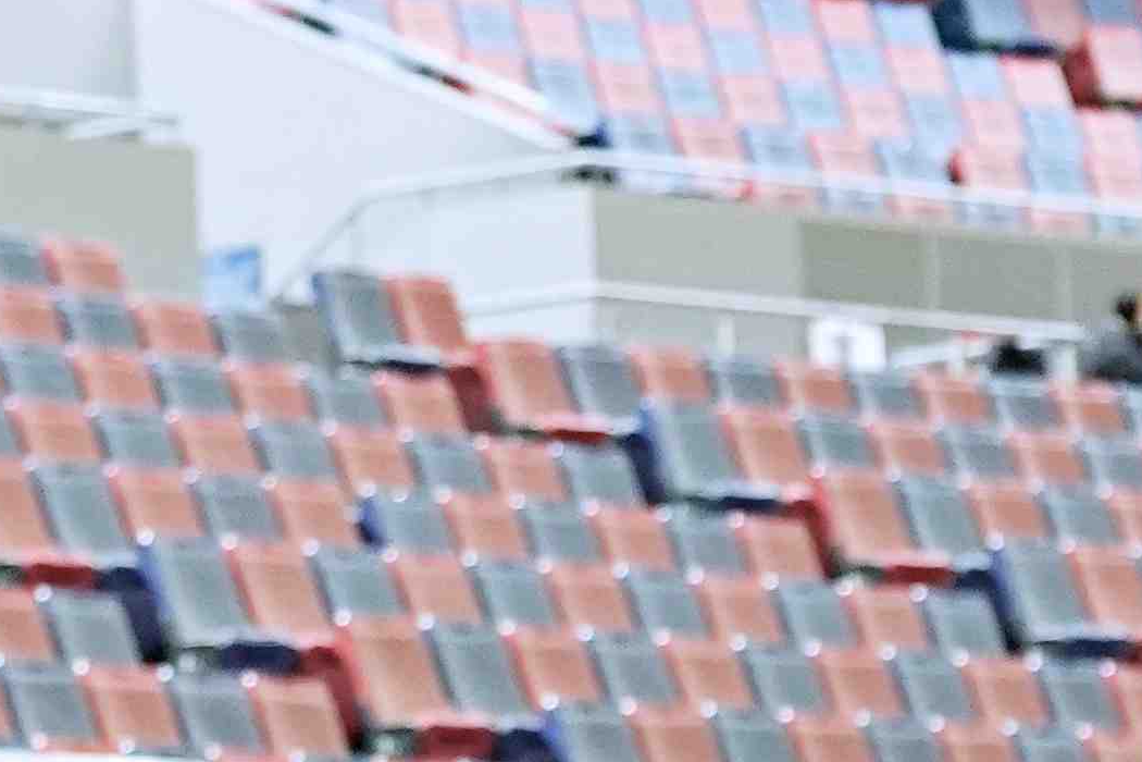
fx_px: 12688
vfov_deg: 3.4
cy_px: 153
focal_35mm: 400
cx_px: 553
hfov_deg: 5.2
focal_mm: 70
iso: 2000
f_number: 2.8
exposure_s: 1/250
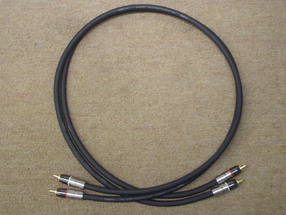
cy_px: 108
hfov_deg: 26.3
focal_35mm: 74
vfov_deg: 19.9
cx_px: 143
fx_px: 611
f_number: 3.9
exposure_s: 1/20
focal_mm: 12.2
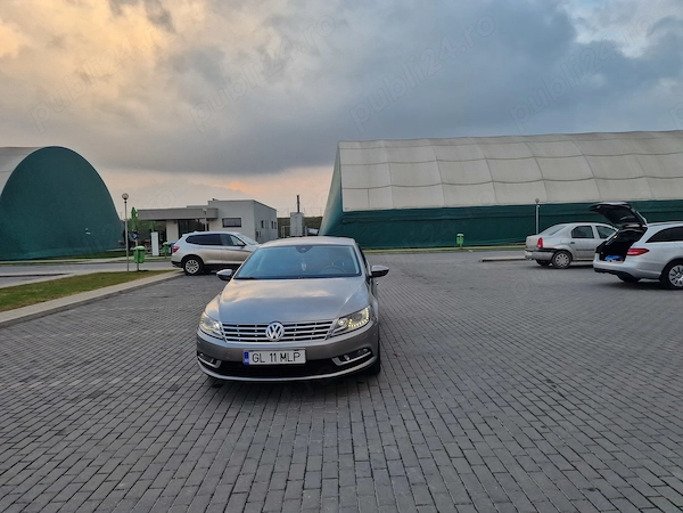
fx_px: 454
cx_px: 342
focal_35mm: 23
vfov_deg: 58.9
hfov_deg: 73.9
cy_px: 256
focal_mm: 6.4
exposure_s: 1/227
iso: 50
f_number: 1.8
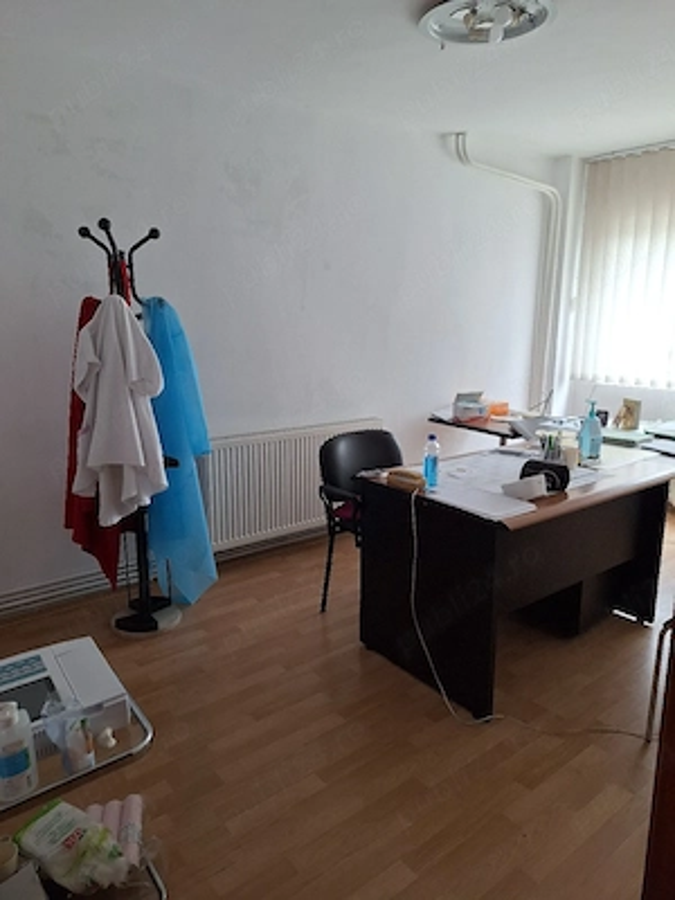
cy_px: 450
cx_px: 338
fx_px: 598
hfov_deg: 58.9
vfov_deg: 73.9
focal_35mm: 23
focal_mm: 5.54
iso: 64
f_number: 1.8
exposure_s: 1/120
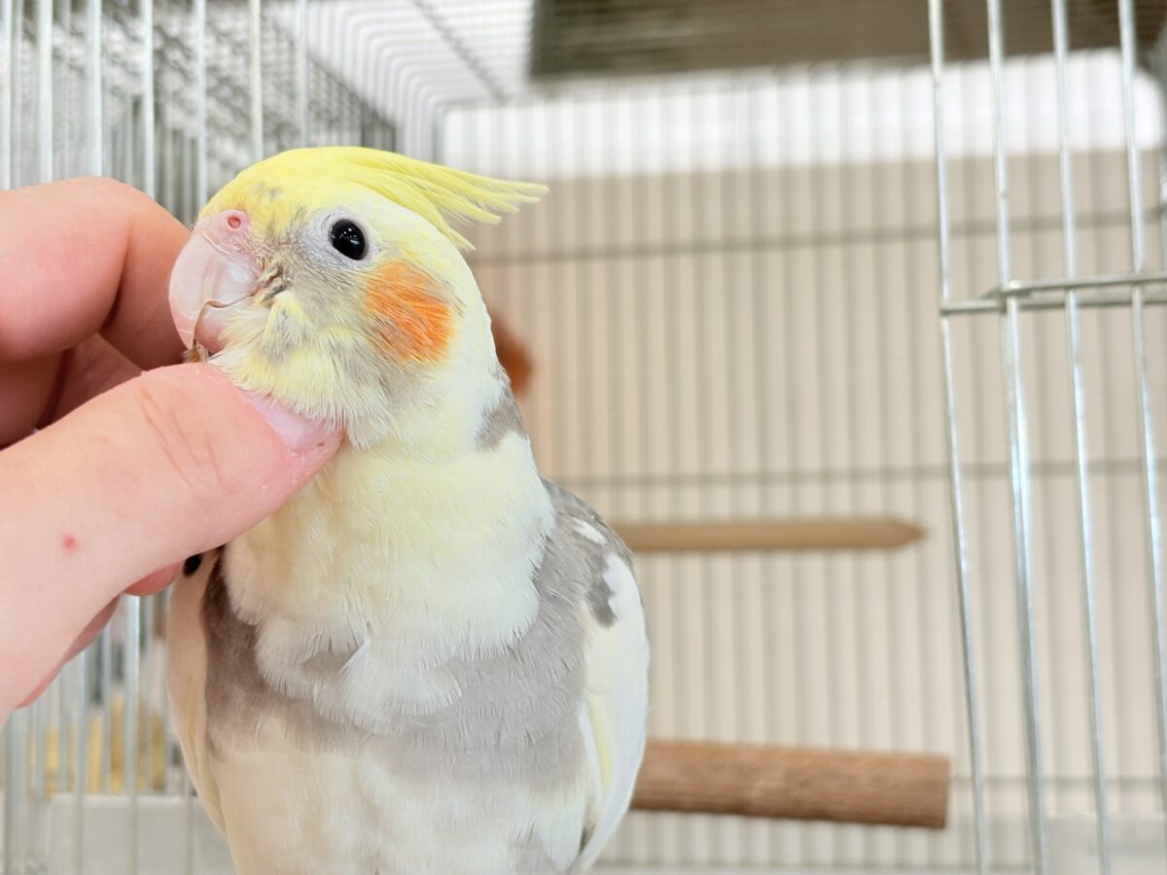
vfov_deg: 28.0
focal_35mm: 52
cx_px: 584
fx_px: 1753
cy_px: 438
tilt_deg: +7.8
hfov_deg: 36.8
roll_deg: +0.2
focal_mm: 5.96
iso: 50
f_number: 1.6
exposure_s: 1/50
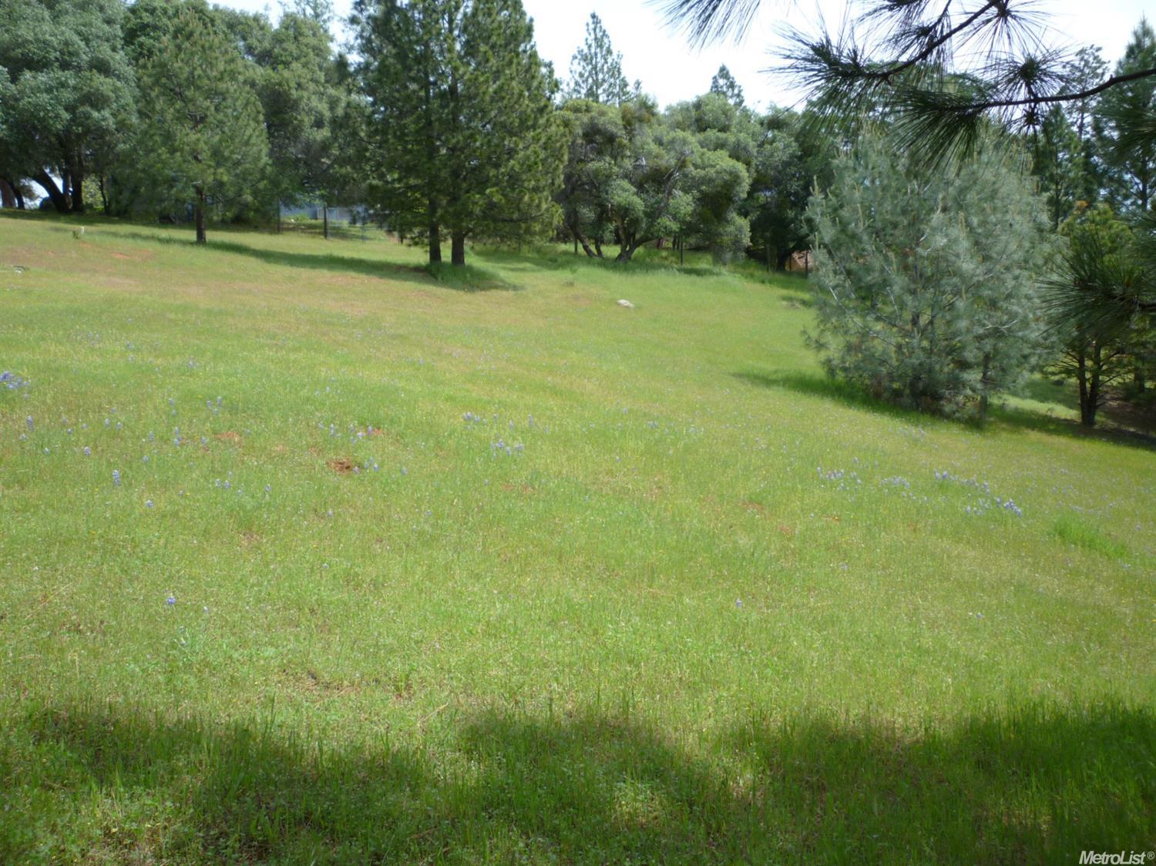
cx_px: 578
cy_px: 433
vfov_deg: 48.2
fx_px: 968
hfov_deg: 61.7
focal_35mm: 29
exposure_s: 1/500
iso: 80
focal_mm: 5.2
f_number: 3.3
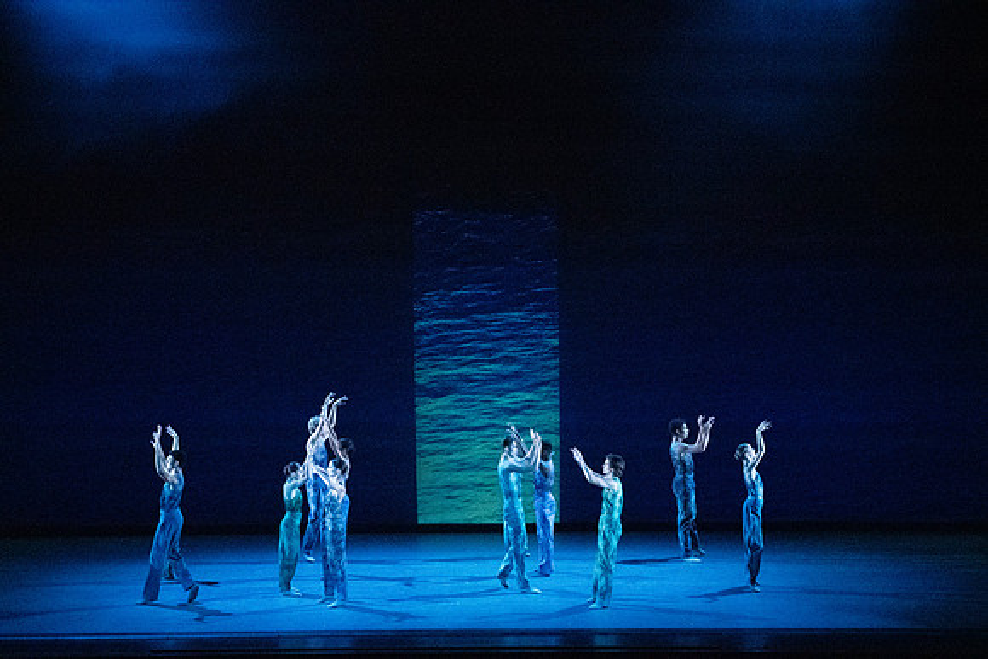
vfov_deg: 10.6
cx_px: 494
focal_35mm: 130
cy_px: 330
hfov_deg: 15.8
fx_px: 3568
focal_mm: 130
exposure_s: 1/400
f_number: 5.6
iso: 25600
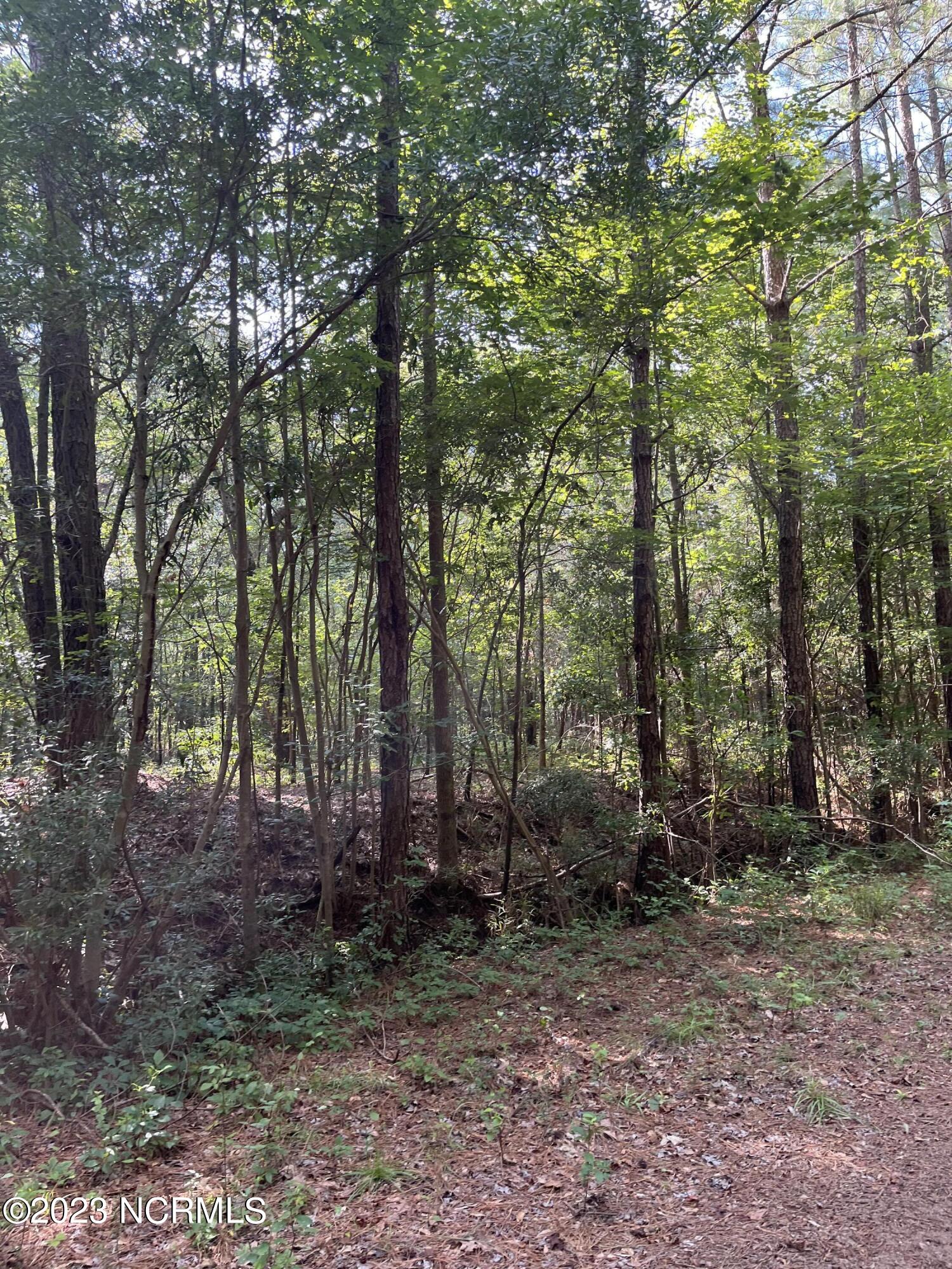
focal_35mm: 26
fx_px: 953
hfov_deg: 53.1
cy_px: 634
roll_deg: +0.5
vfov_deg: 67.3
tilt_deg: +5.1
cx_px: 476
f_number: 1.6
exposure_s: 1/121
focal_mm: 5.1
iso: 64
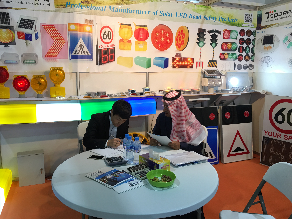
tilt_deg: -10.4
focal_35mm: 29
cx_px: 146
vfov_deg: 48.2
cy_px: 110
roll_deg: -1.3
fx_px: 245
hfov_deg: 61.7
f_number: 2.2
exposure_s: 1/17
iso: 32
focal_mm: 4.15
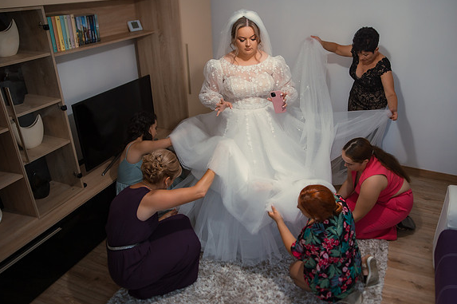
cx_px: 274
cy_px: 140
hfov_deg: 63.1
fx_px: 368
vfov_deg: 44.9
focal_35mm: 29
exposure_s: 1/125
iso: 1000
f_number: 2.8
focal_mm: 24
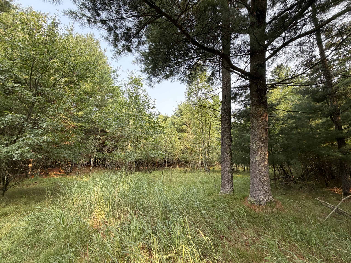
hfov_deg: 102.1
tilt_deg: +11.5
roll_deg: -0.6
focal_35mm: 14
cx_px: 176
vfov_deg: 85.7
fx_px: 142
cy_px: 132
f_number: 2.2
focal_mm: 2.22
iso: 50
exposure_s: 1/136
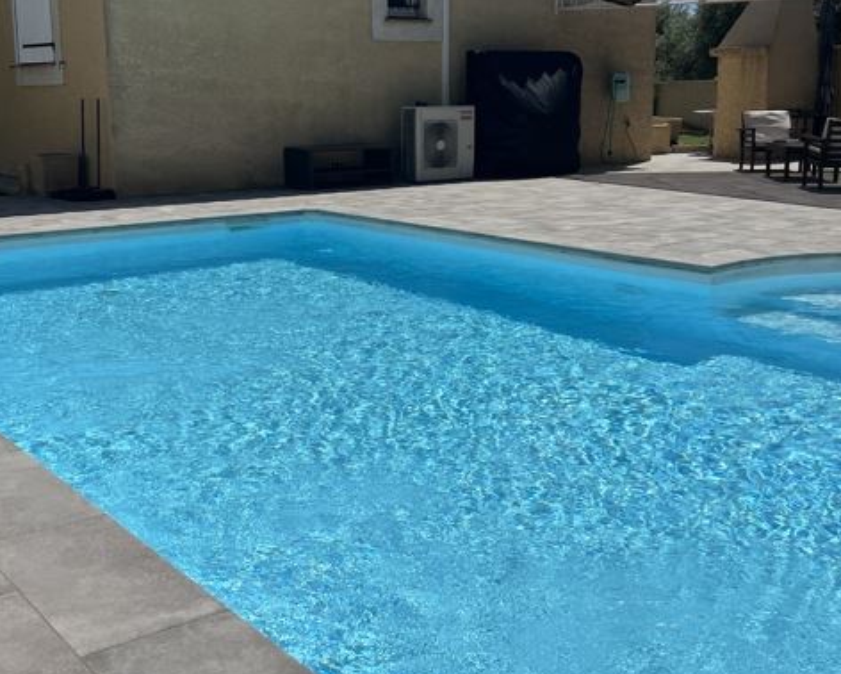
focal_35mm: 43
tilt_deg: -10.1
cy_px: 264
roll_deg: +0.5
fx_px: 1071
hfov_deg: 42.8
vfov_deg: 34.8
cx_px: 385
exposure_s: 1/13333
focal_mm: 5.1
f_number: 1.6
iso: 50
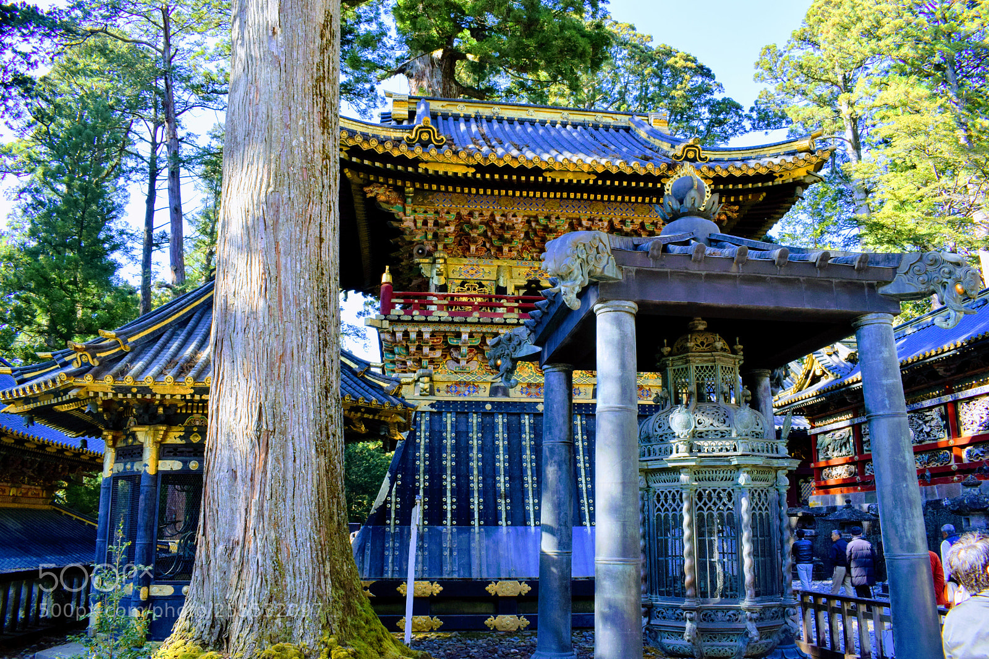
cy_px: 330
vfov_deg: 47.9
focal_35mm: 27
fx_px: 742
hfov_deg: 67.4
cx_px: 494
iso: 400
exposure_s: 1/200
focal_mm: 18
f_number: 7.1
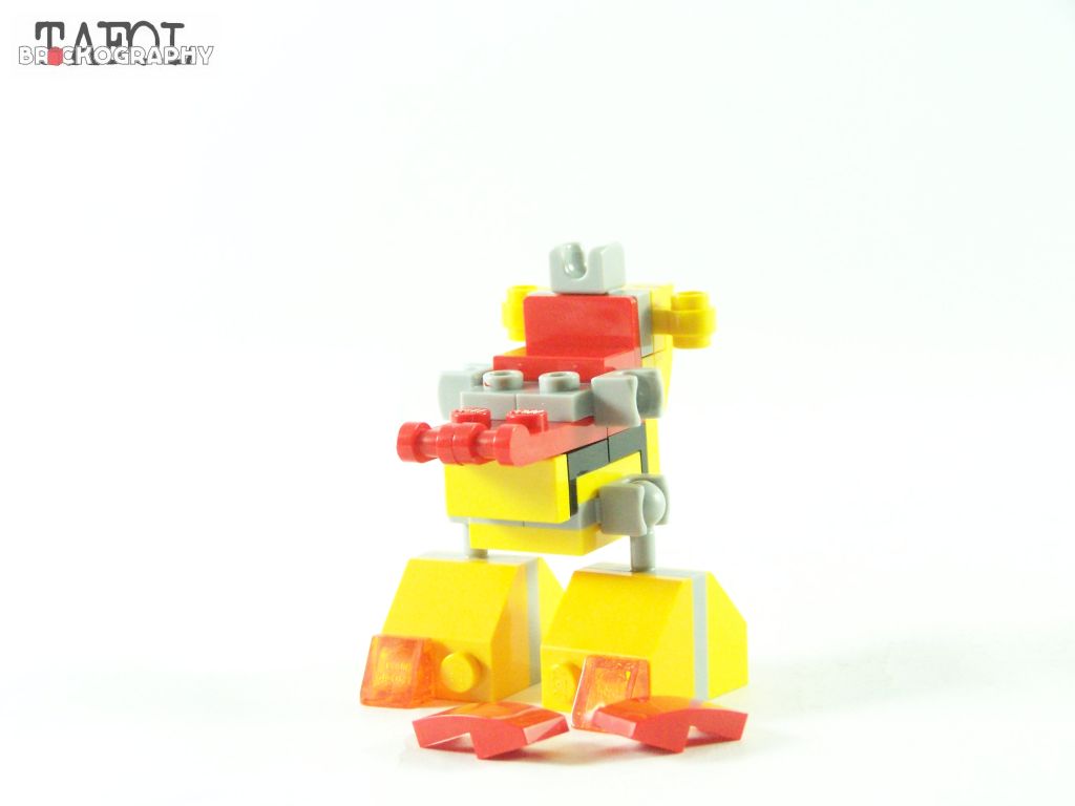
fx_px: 2547
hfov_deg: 23.8
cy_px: 403
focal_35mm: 82
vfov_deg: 18.0
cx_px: 538
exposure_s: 1/60
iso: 400
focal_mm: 13.7
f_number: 3.6
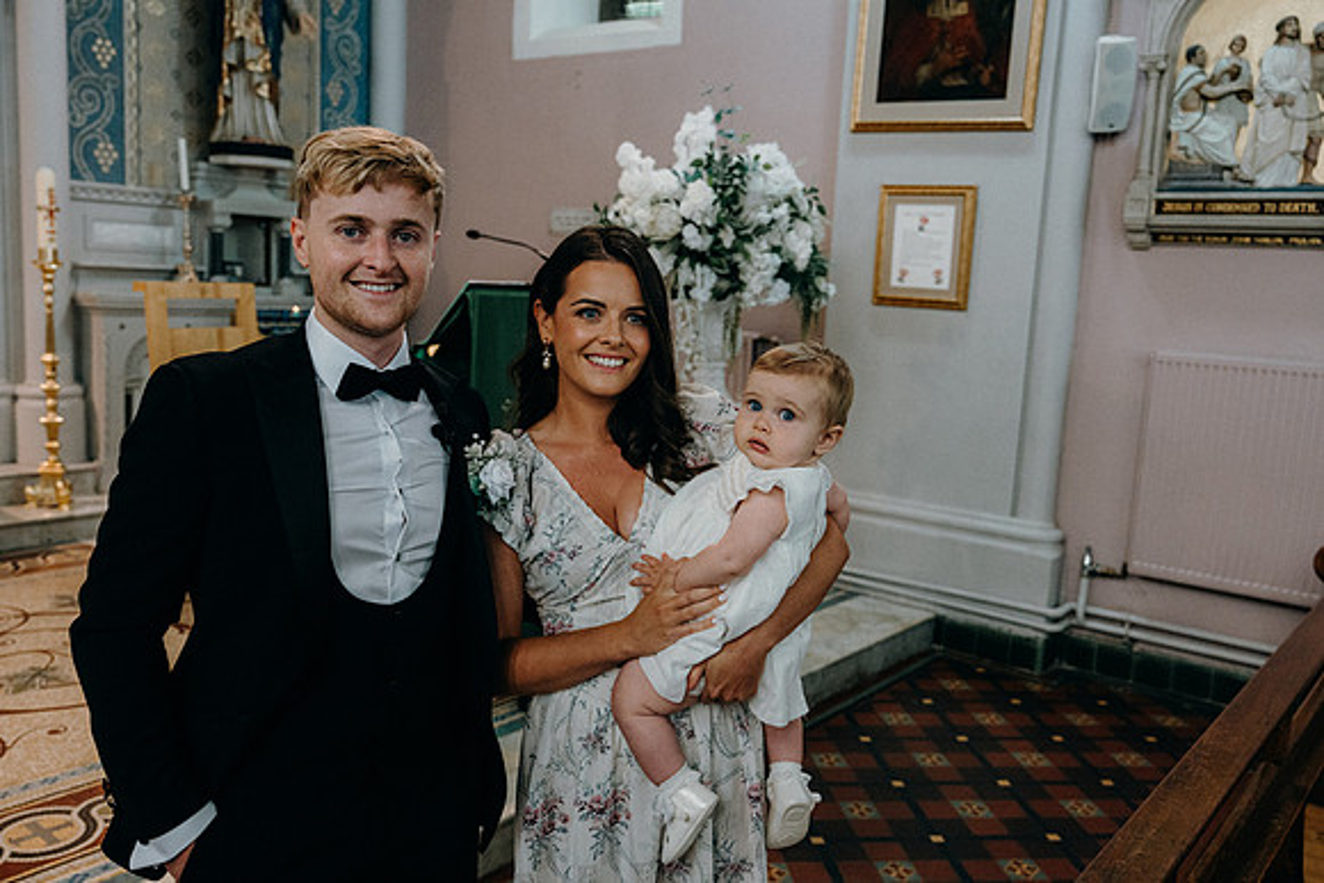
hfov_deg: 58.7
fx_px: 1177
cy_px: 442
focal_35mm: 32
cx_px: 662
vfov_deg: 41.1
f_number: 3.5
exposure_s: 1/200
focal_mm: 32
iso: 5000
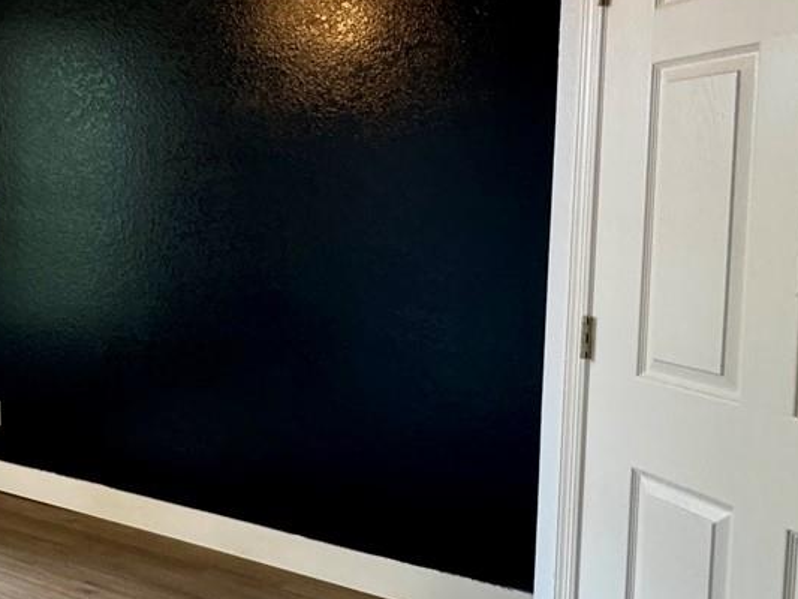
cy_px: 256
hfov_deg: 39.6
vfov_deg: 34.3
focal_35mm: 42
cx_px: 4
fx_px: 968
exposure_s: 1/120
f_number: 2.2
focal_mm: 2.22
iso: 250
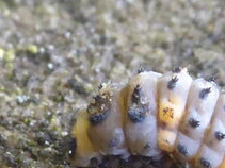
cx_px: 208
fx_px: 689
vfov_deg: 13.8
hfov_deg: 18.2
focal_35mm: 106
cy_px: 156
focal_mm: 9
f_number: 8
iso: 400
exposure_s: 1/30
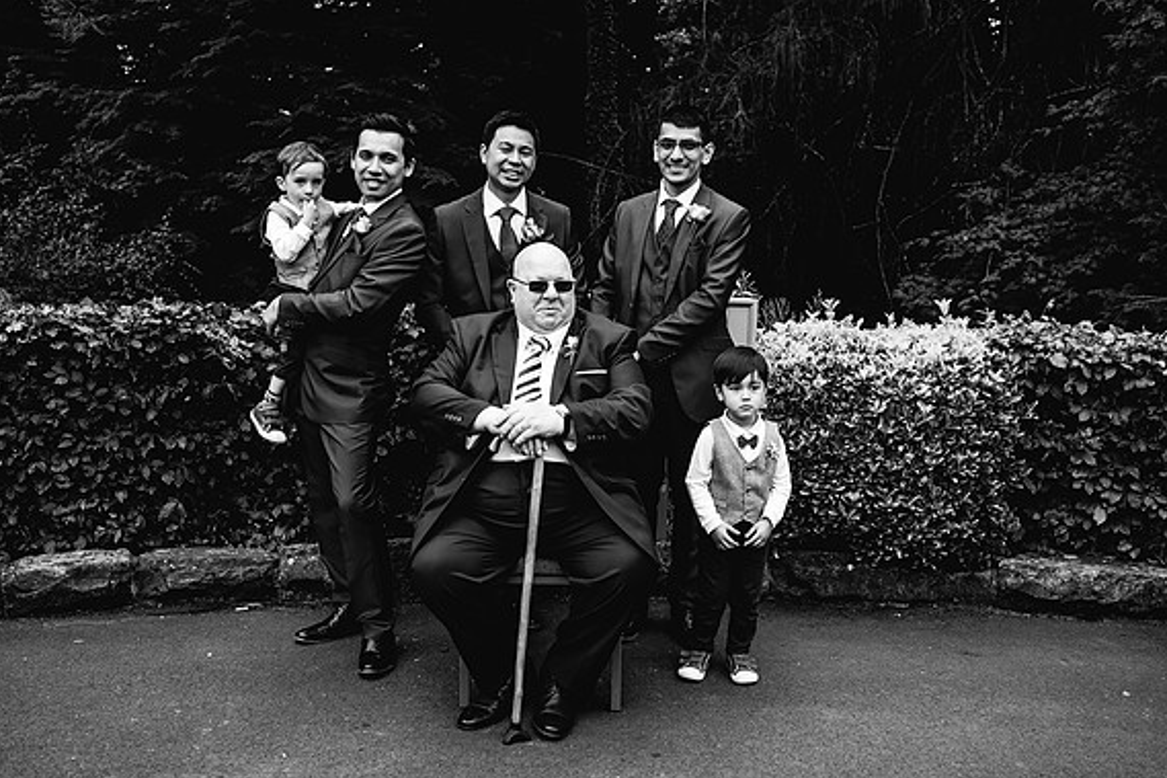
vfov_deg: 35.9
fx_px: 1199
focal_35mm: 37
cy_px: 393
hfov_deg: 51.9
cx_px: 585
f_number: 4
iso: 200
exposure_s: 1/500
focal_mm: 35
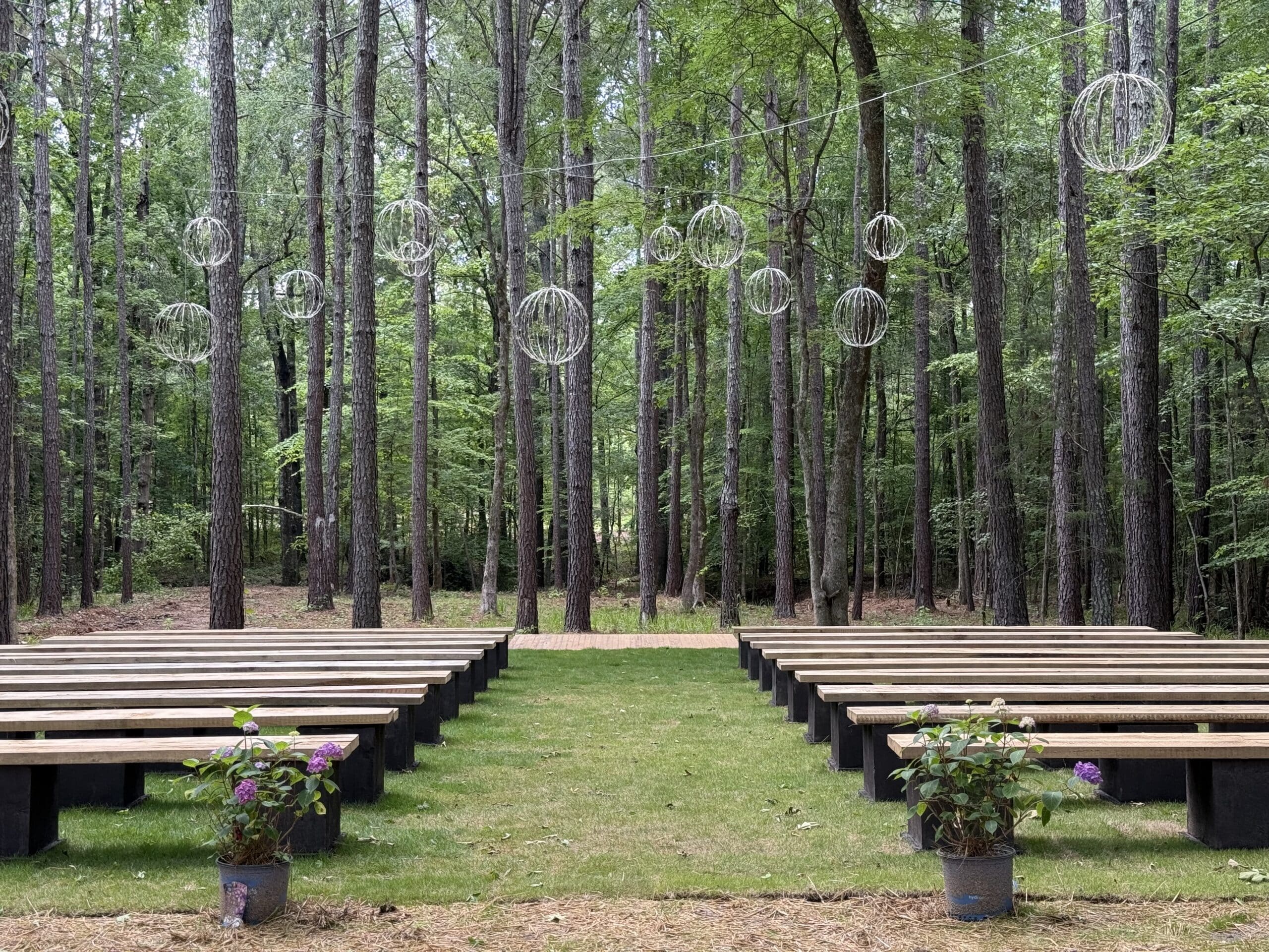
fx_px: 1760
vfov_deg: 30.3
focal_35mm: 48
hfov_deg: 39.7
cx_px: 634
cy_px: 476
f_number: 1.78
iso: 64
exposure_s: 1/229
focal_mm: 6.76
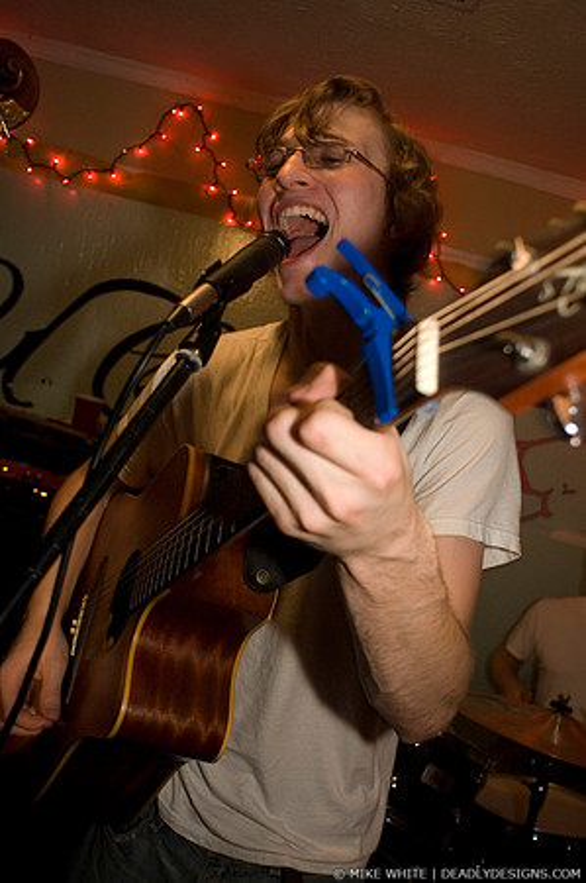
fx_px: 734
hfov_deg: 43.5
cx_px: 293
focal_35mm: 30
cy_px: 442
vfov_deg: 62.0
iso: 800
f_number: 3.2
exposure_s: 1/25
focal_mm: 20
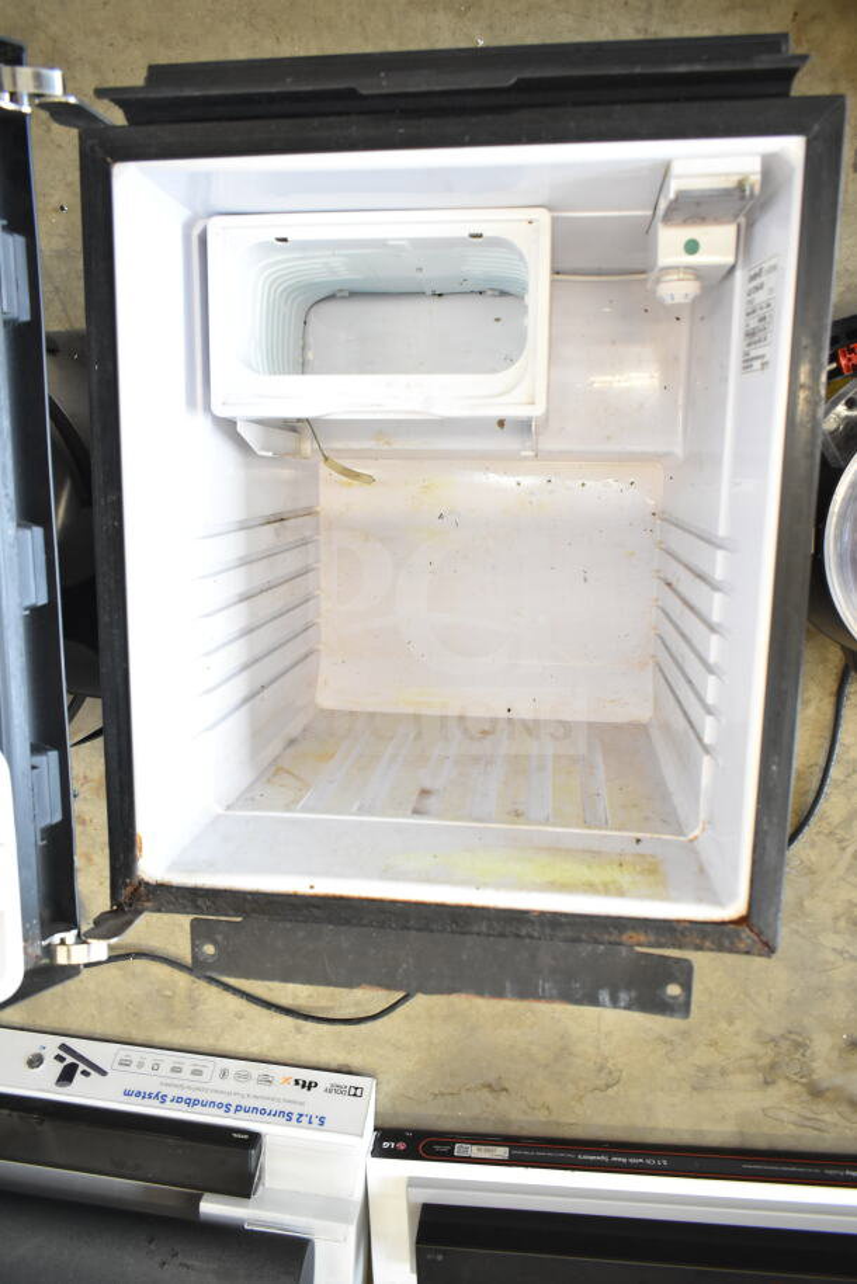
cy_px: 642
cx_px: 428
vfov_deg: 67.4
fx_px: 963
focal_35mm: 27
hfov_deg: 48.0
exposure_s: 1/80
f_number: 4.5
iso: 1600
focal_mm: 18
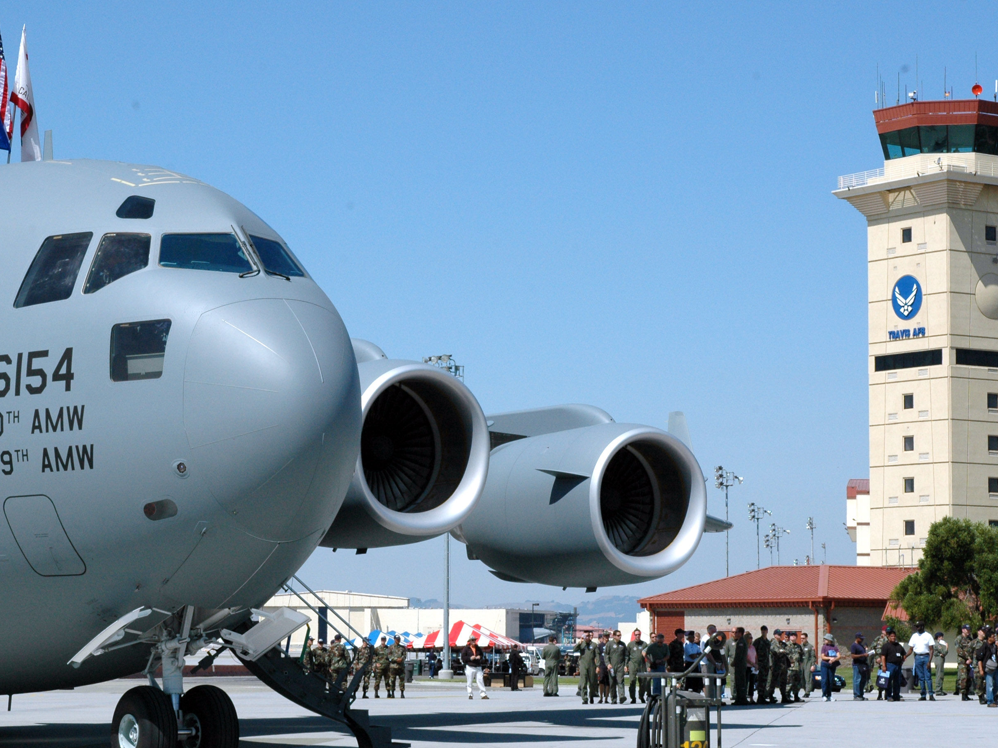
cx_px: 489
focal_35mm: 100
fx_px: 2883
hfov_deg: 19.6
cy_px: 361
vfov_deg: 14.8
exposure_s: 1/640
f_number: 13
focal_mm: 56
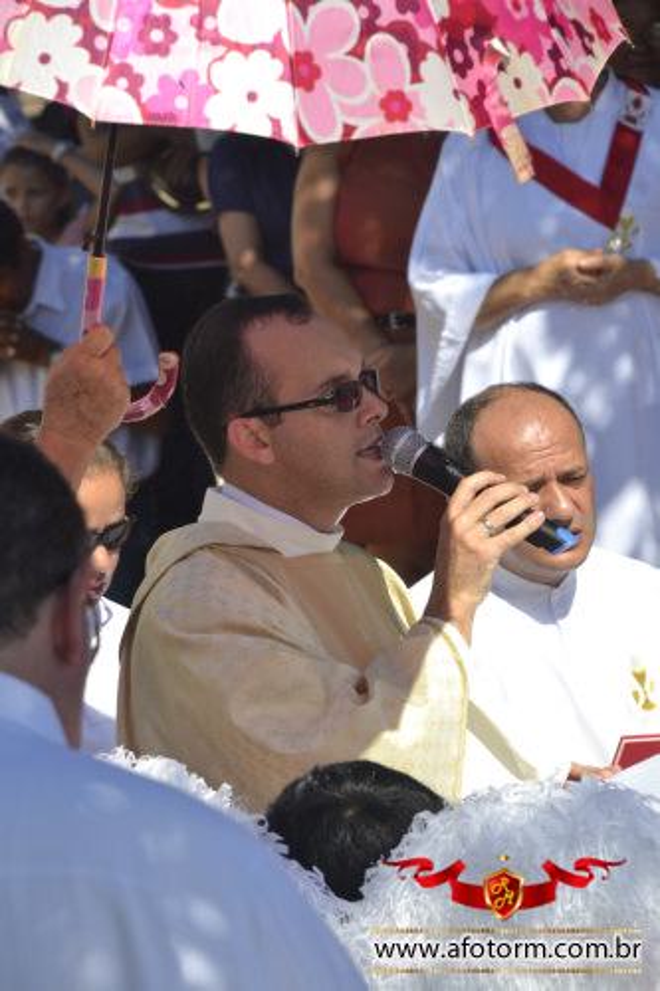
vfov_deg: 10.2
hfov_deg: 6.8
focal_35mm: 202
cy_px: 496
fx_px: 5572
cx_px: 330
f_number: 10
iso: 100
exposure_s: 1/200
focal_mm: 135
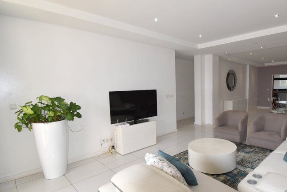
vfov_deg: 62.0
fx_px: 160
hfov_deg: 81.5
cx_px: 188
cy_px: 99
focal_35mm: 20
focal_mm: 10
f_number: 8
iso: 640
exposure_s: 1/160
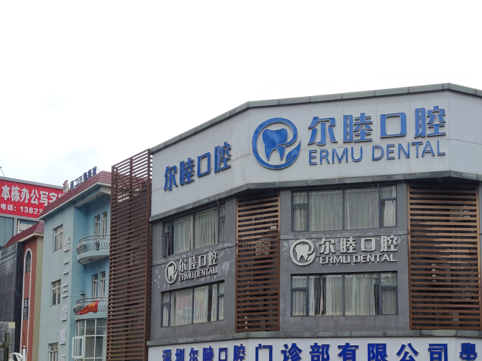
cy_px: 289
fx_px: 710
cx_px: 300
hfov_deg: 37.3
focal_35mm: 51
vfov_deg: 28.0
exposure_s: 1/277
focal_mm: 6.72
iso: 50
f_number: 1.69
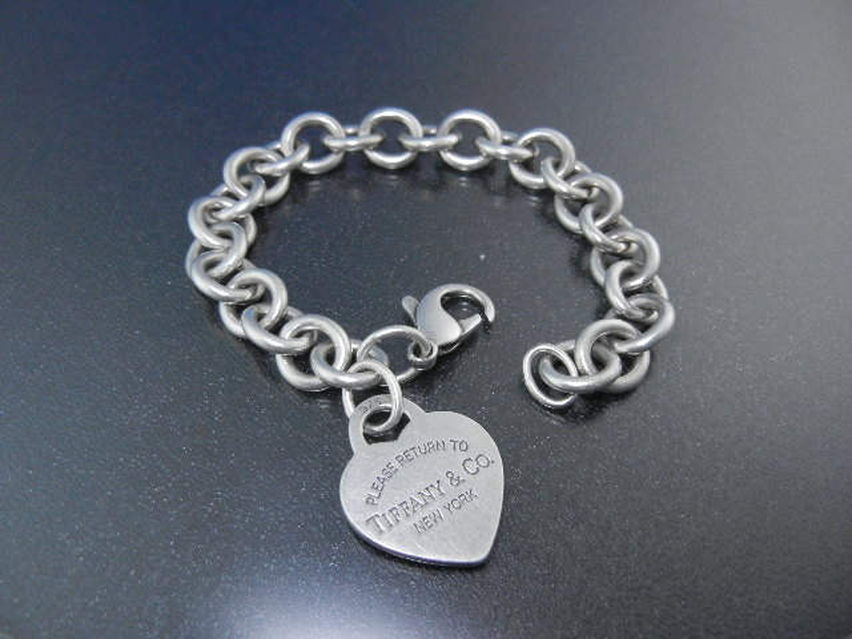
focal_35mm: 34
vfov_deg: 41.8
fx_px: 837
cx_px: 426
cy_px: 320
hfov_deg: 54.0
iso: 670
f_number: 7.2
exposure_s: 1/30
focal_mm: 6.2
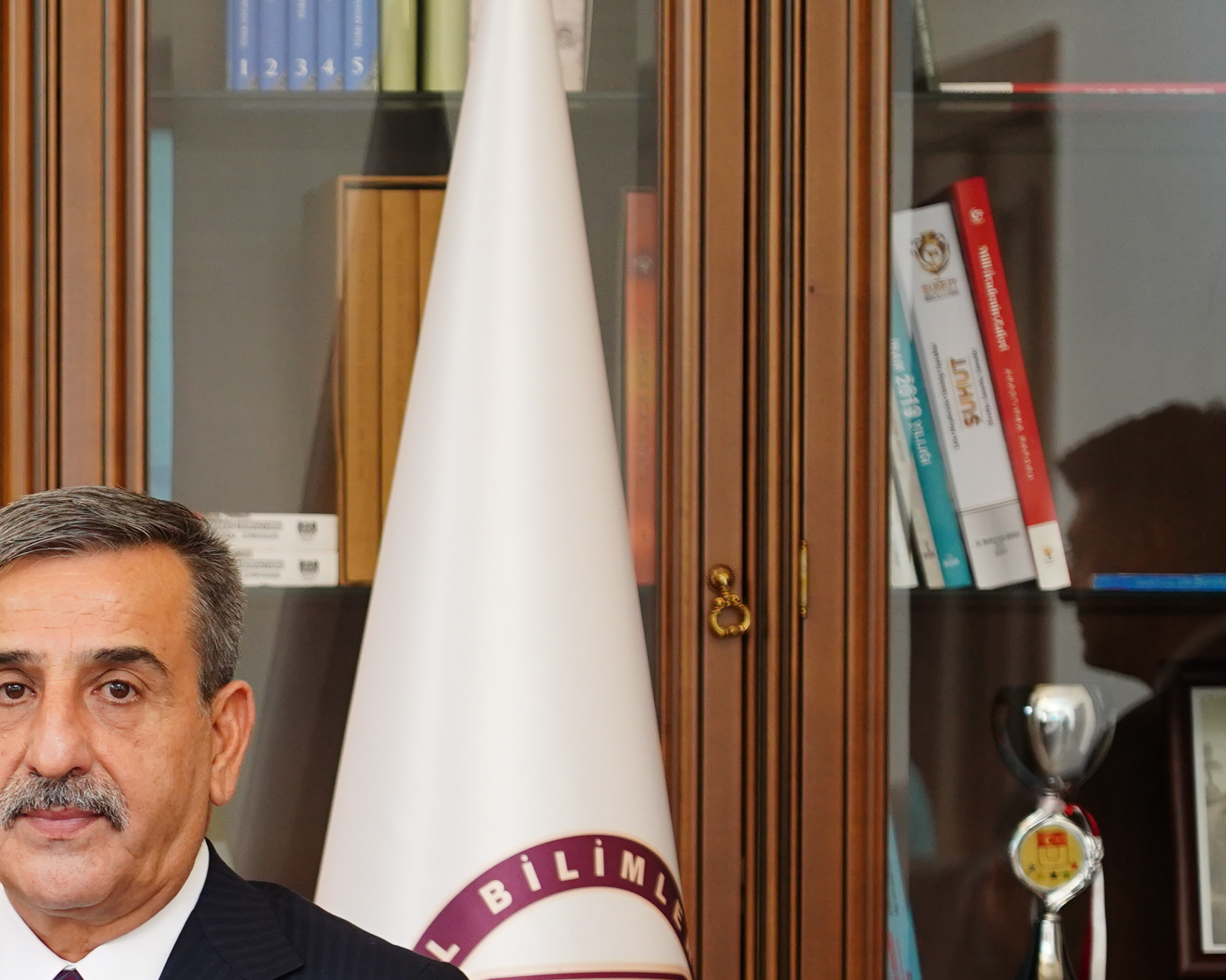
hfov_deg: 8.8
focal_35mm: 215
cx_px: -429
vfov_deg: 7.2
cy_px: 1011
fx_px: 7801
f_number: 4
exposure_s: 1/125
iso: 1000
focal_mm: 84
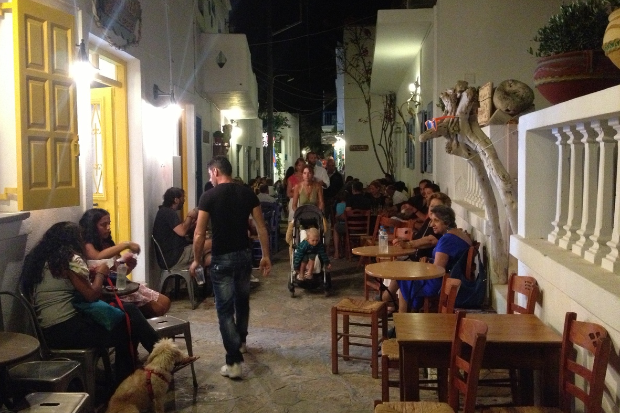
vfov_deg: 35.9
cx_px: 306
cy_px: 189
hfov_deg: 51.9
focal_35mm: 37
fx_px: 637
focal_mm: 4.28
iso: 800
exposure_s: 1/15
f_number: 2.4
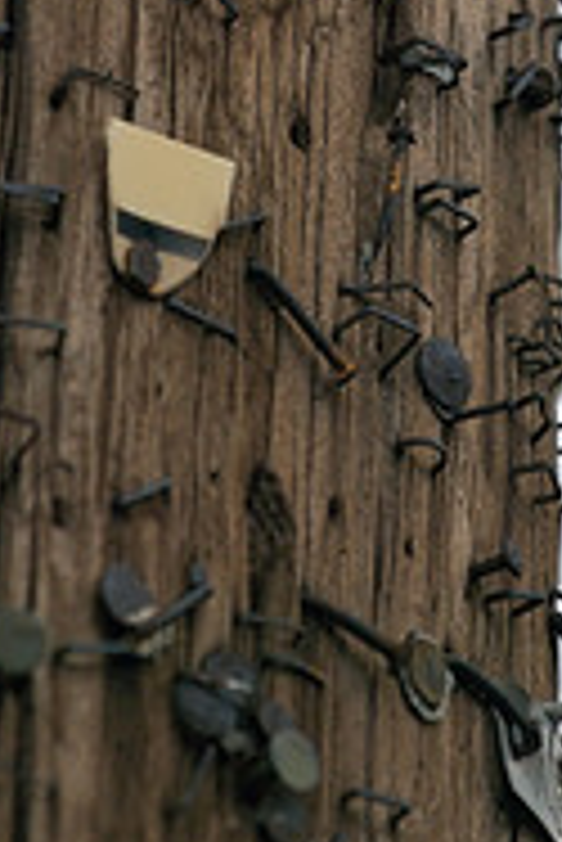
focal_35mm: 721
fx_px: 16851
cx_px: 357
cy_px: 153
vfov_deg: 2.9
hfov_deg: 1.9
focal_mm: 200
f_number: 5.6
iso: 400
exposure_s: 1/1600
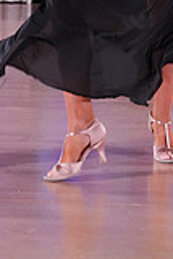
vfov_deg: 10.2
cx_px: 91
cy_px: -136
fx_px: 1394
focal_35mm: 194
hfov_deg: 7.1
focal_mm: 53.5
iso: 3200
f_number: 5.6
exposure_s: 1/200
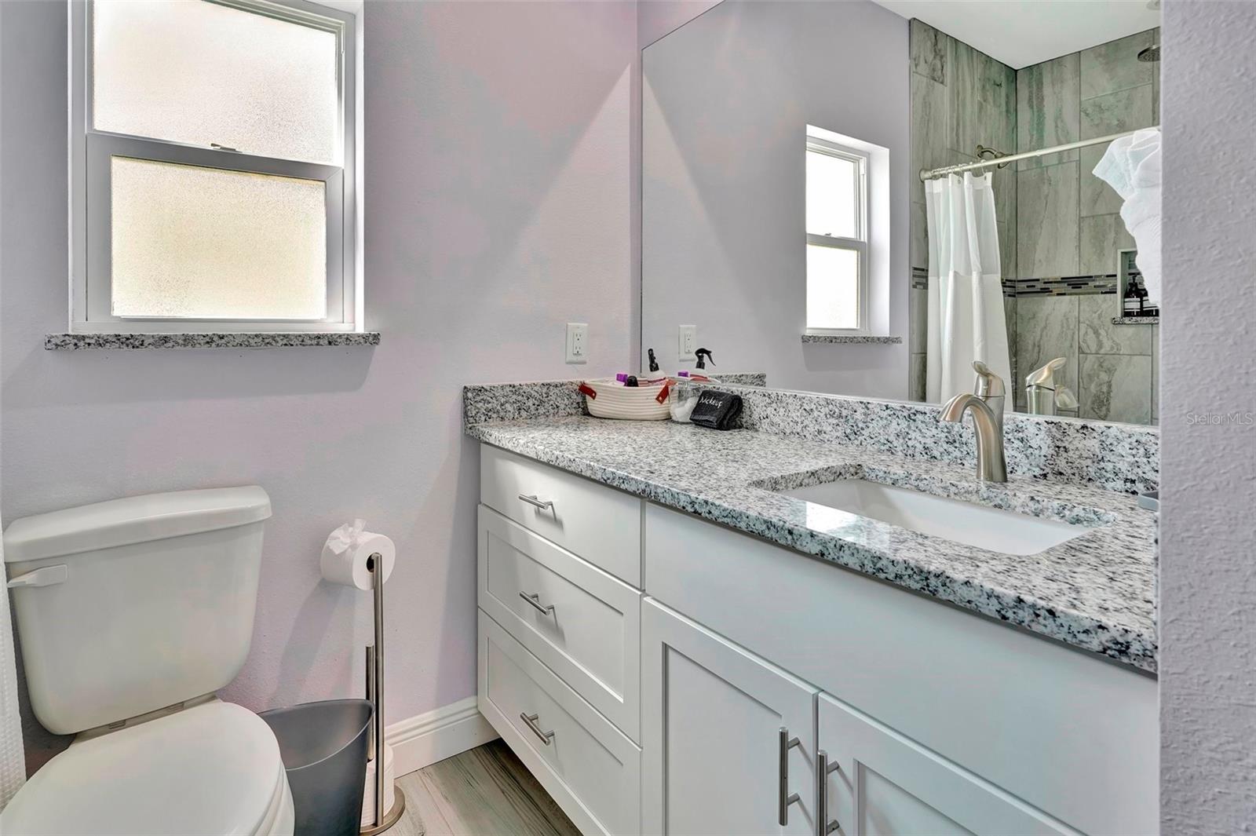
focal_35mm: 18
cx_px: 628
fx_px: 628
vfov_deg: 67.3
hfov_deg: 90.0
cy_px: 418
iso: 500
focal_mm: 18
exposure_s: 1/10
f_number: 8
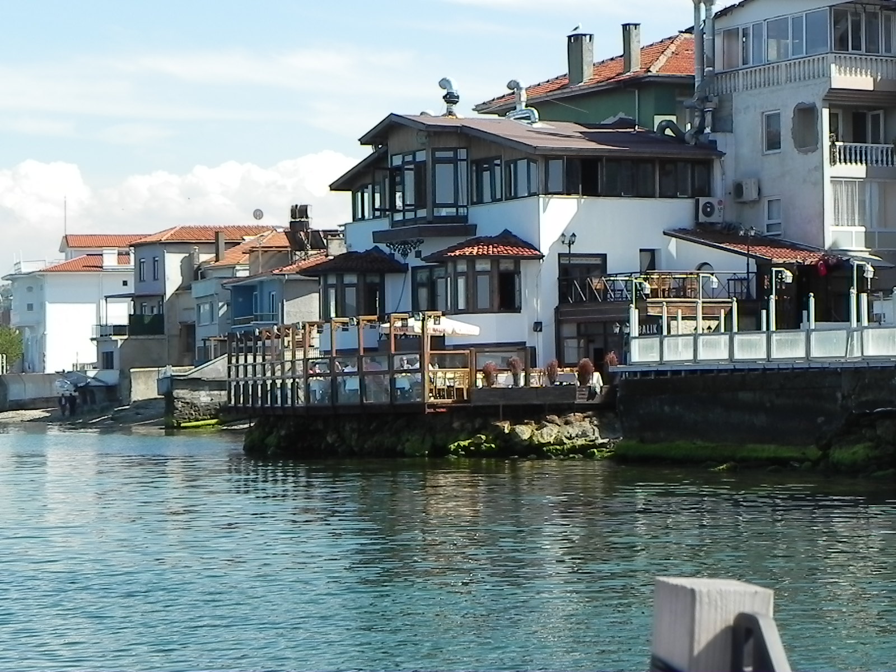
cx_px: 448
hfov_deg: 20.9
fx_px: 2433
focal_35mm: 94
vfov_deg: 15.7
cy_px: 336
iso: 160
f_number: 8
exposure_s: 1/222
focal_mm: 16.9
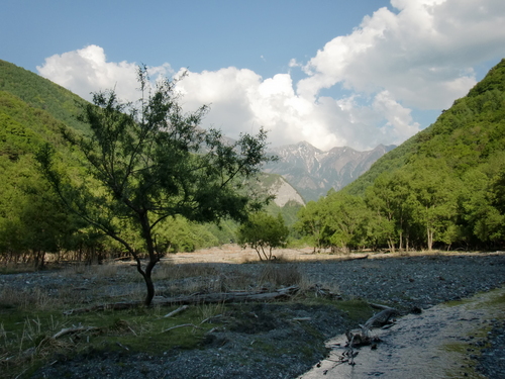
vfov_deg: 37.7
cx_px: 252
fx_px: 554
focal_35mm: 38
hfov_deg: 49.0
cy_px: 190
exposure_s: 1/500
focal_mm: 6.66
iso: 64
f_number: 3.9
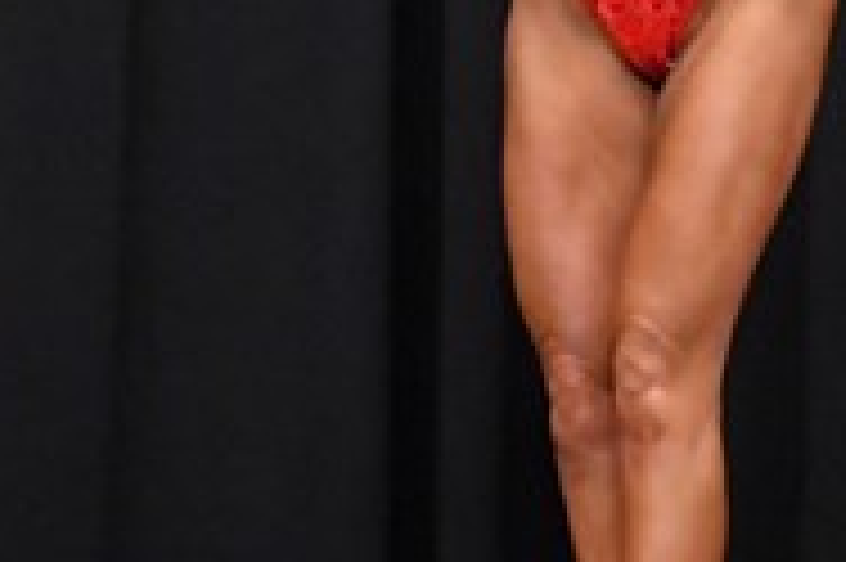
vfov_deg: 1.5
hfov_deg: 2.2
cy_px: 0
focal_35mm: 928
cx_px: 538
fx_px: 21788
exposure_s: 1/400
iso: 8000
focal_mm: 150
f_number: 5.6
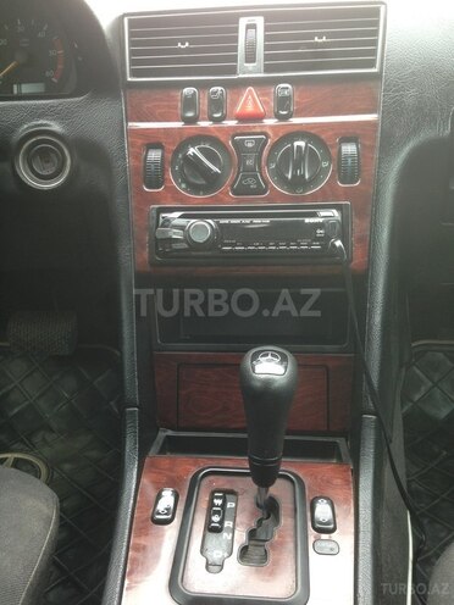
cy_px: 302
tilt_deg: -23.1
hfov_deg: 42.9
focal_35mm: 33
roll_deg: +1.0
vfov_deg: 55.4
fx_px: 577
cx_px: 227
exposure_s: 1/40
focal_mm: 4.12
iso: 50
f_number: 2.4
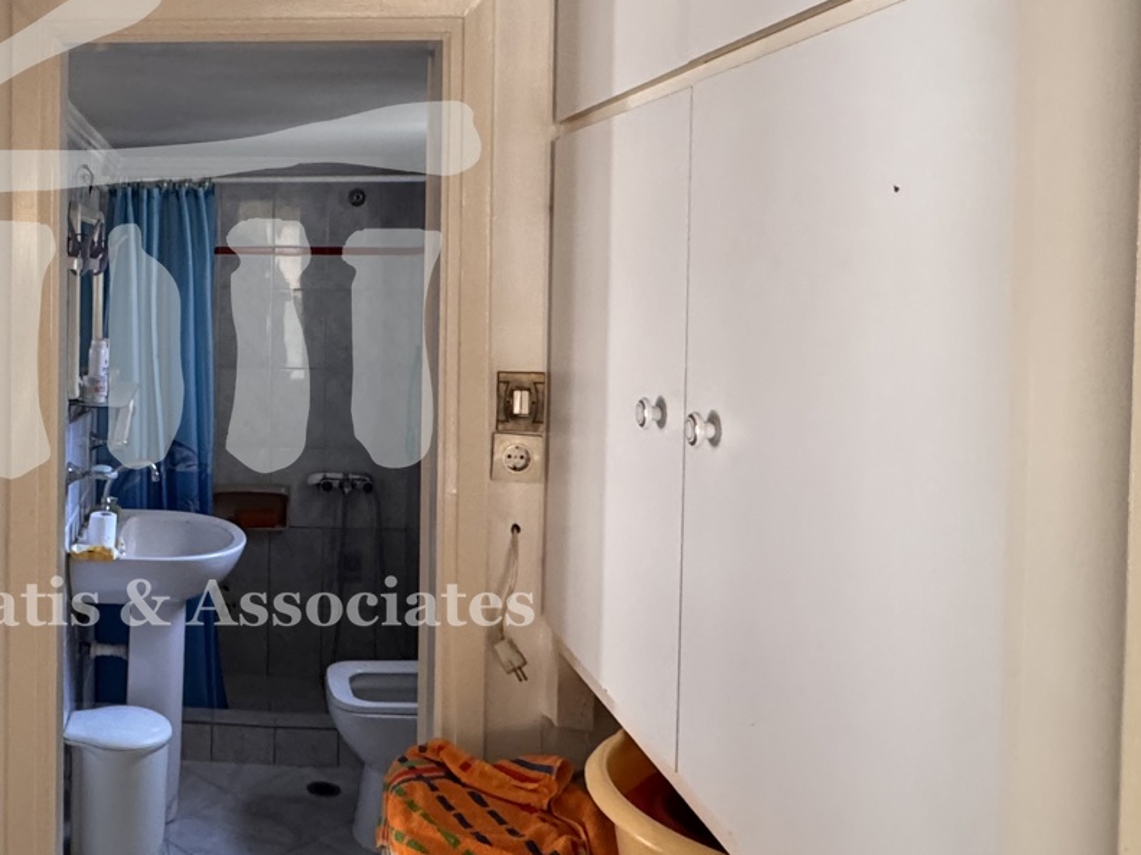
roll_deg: +0.2
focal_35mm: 34
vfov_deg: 41.3
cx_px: 169
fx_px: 1121
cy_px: 291
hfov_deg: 49.5
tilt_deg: -0.6
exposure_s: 1/67
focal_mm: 2.22
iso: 320
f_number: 2.2
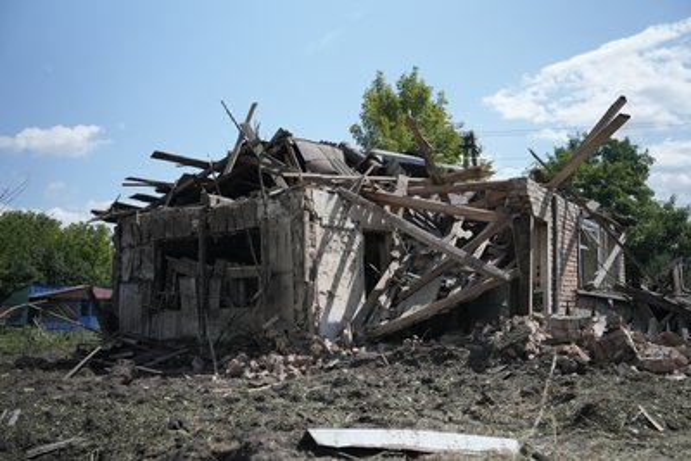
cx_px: 346
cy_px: 230
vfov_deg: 38.9
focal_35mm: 34
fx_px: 653
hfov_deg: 55.8
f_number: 2.8
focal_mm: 34
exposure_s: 1/200
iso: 640
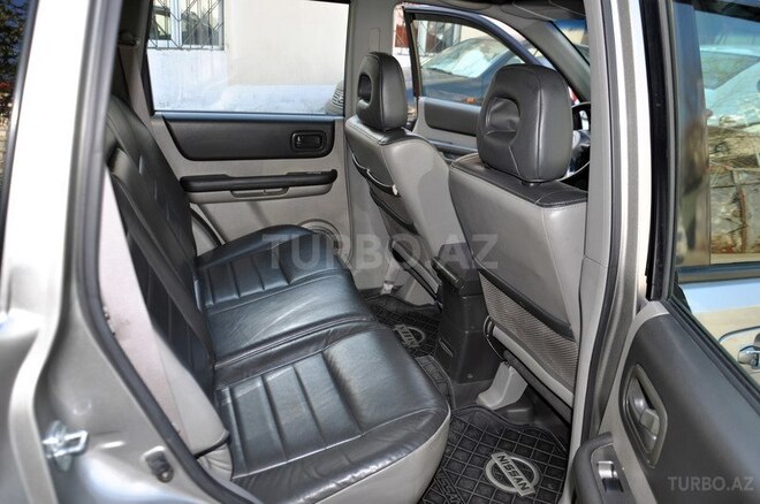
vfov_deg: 22.6
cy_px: 252
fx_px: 1265
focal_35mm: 60
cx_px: 380
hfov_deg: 33.4
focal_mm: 40
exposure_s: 1/60
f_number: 4.5
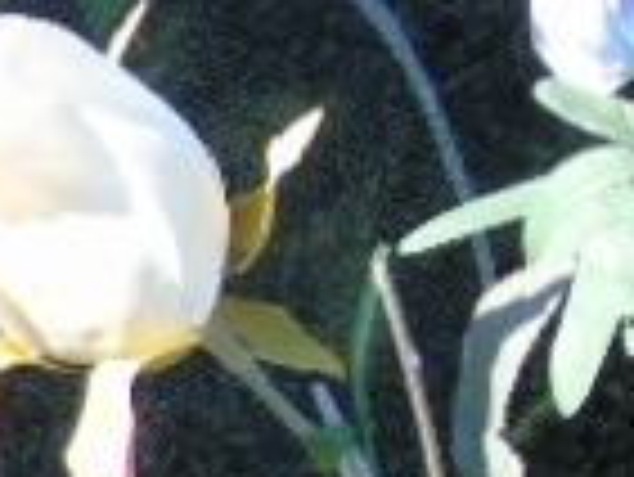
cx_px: -472
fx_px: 13455
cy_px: 716
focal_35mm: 734
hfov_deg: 2.7
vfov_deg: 2.0
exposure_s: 1/125
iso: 100
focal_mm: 29
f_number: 4.9
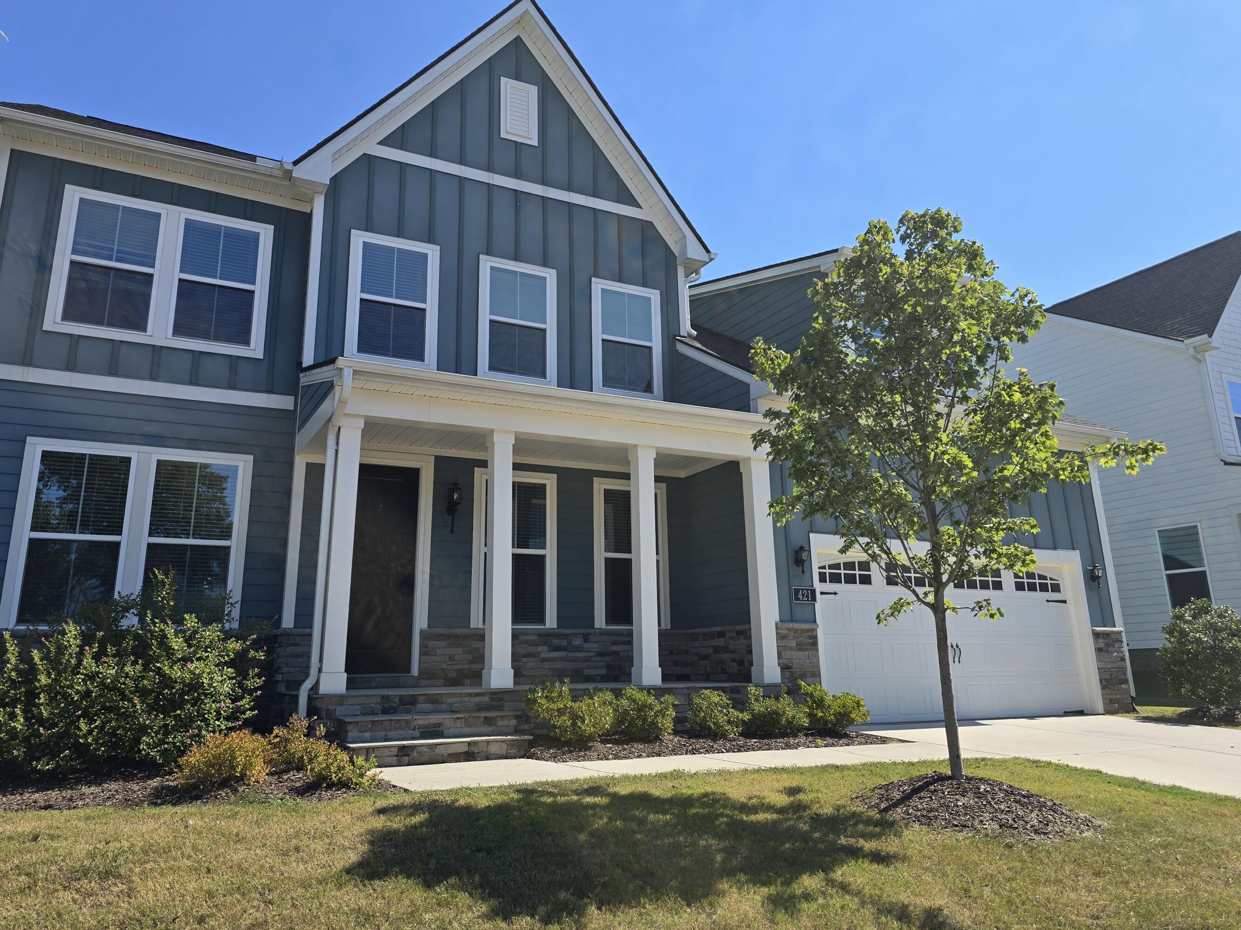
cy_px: 425
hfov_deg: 67.3
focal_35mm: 26
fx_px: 932
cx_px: 588
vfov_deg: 53.0
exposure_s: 1/792
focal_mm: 6.3
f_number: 1.7
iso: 12
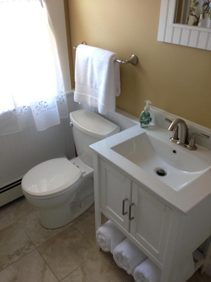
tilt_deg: -27.9
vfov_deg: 55.4
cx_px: 106
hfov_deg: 42.9
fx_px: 268
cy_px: 141
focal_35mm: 33
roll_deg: -0.8
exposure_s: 1/20
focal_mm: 4.12
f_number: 2.4
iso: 50
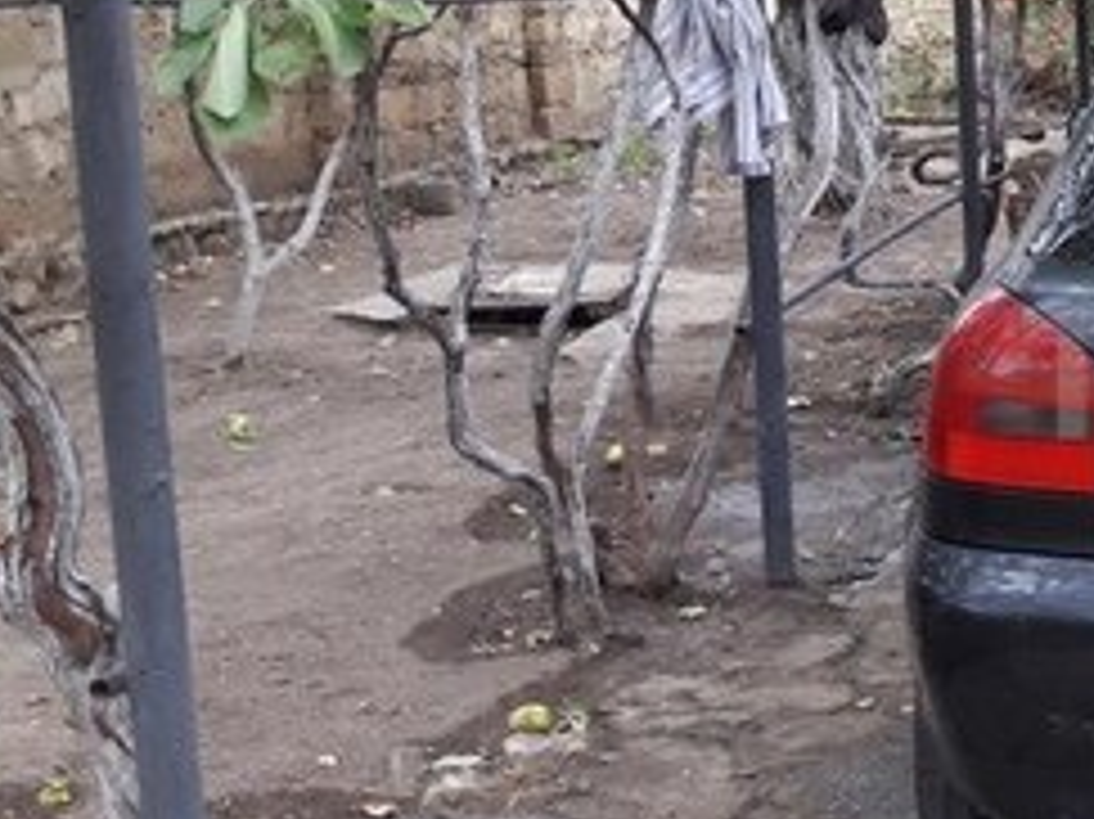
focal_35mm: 76
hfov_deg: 22.5
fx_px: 2401
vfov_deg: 19.4
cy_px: 371
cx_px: 1481
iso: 50
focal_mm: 3.7
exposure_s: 1/100
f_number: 1.9
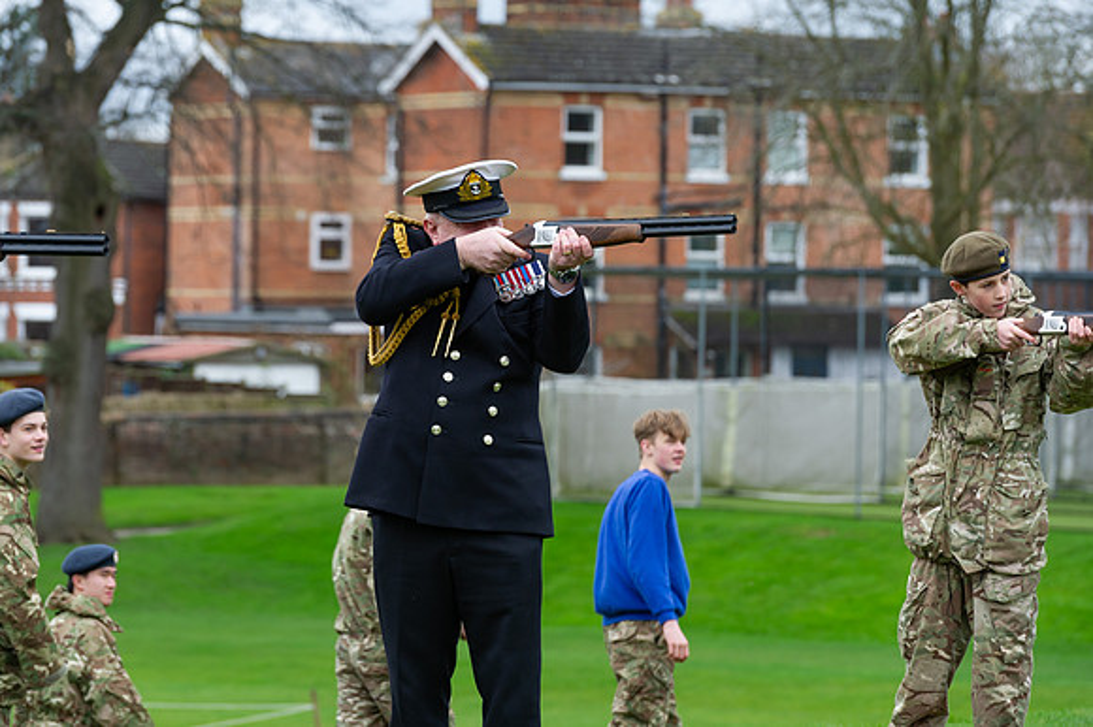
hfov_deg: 9.4
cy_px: 338
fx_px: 6673
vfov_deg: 6.2
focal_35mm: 220
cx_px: 498
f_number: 6.3
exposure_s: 1/250
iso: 640
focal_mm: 200
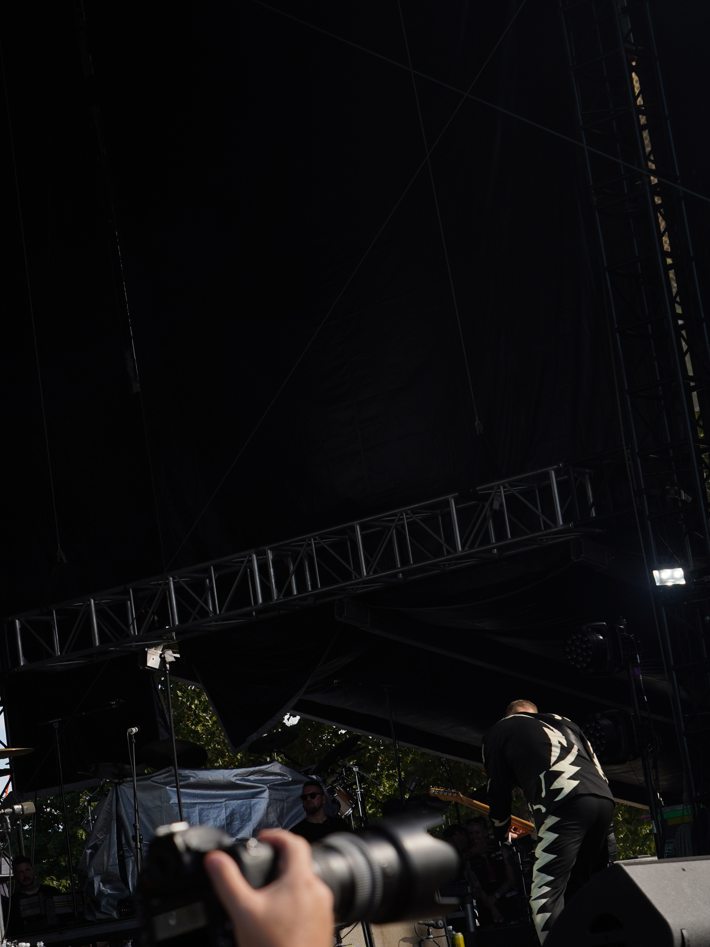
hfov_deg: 15.5
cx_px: 46
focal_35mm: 94
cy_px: 474
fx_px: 2571
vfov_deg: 20.9
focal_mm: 65
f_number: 8
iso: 100
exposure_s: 1/320
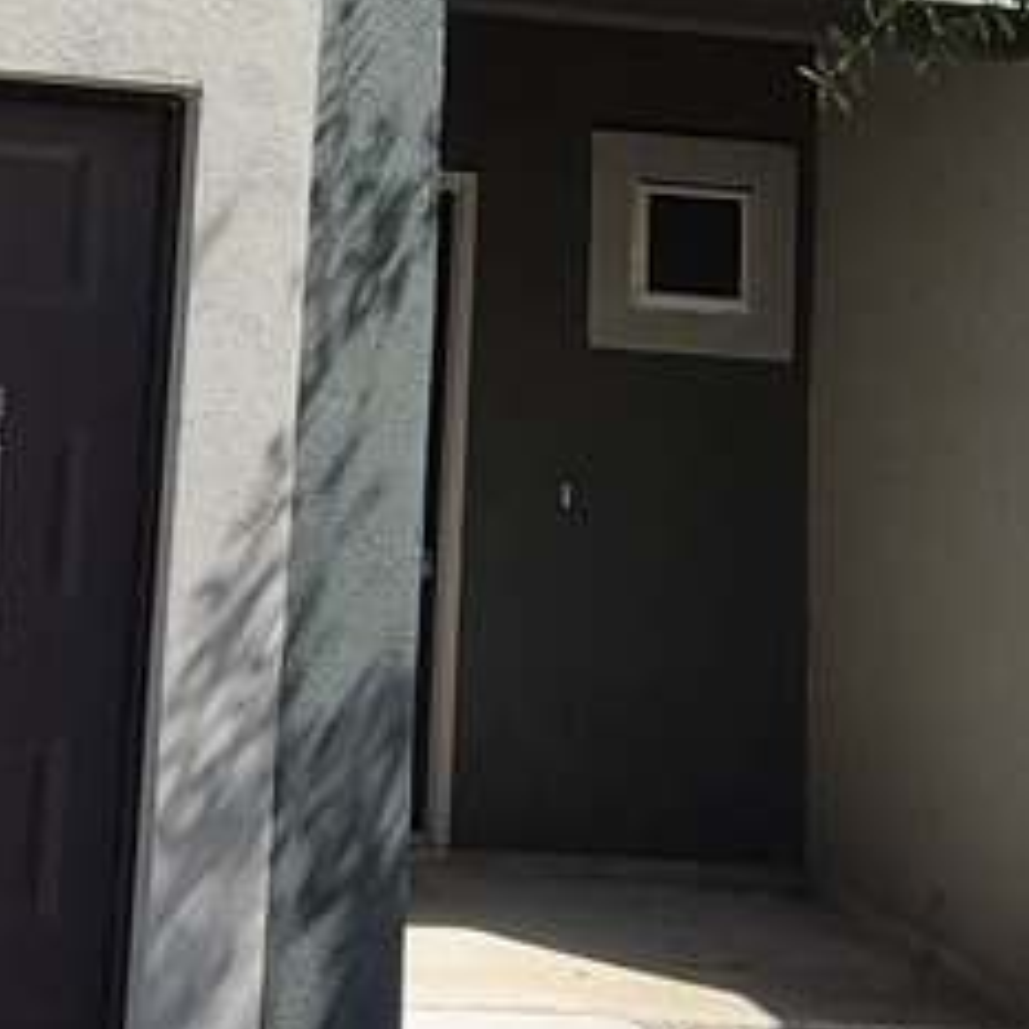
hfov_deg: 23.7
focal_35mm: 71
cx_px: 115
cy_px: -146
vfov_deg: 22.7
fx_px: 2388
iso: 40
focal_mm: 1.74
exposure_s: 1/1908
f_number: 2.2
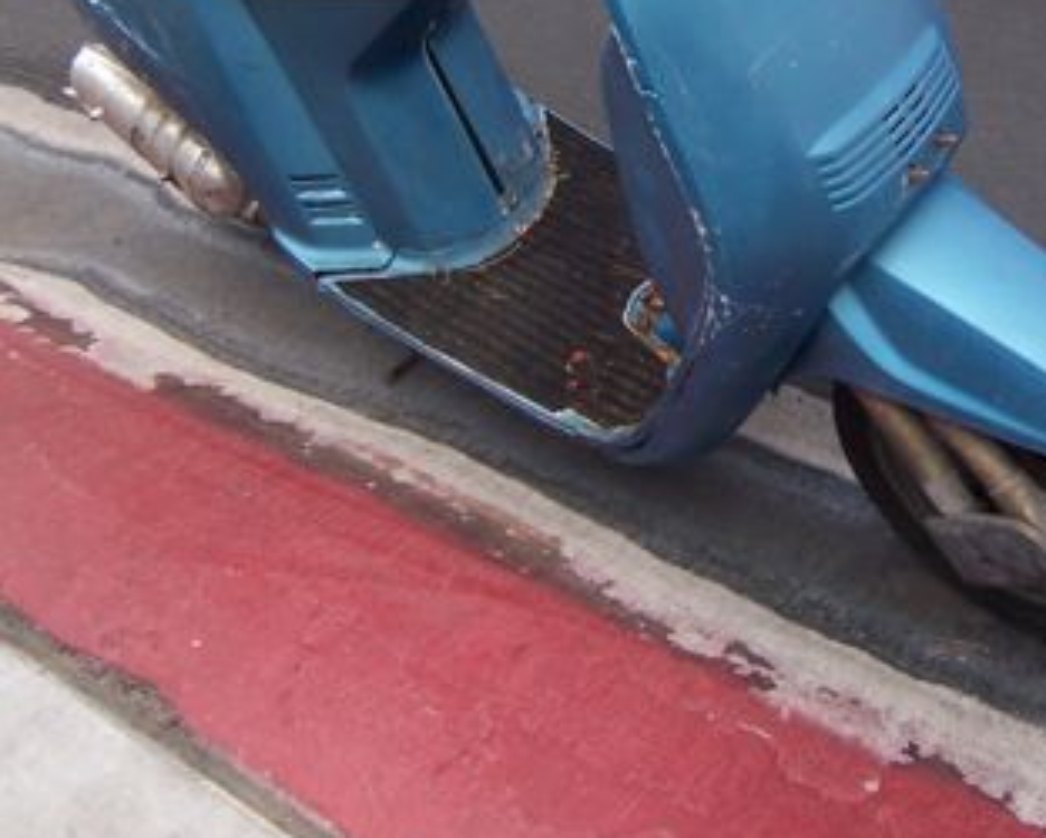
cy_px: 121
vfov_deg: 31.6
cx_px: 640
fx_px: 1425
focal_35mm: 46
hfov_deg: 40.1
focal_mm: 3.8
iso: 64
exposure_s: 1/160
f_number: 2.8
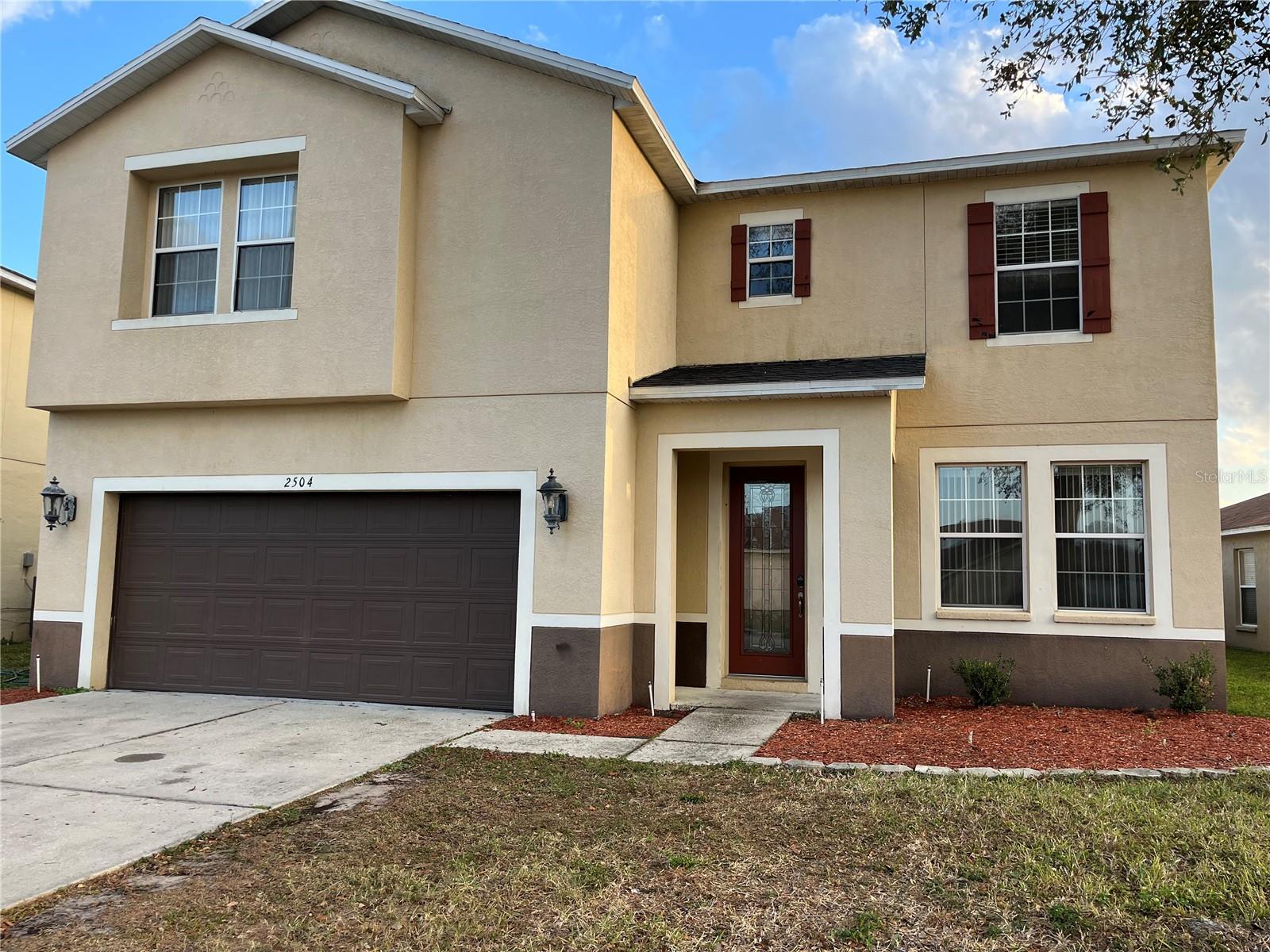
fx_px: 954
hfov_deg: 67.3
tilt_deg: +5.0
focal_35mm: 26
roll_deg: -0.9
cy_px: 476
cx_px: 635
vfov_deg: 53.1
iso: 50
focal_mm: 5.1
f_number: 1.6
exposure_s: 1/388
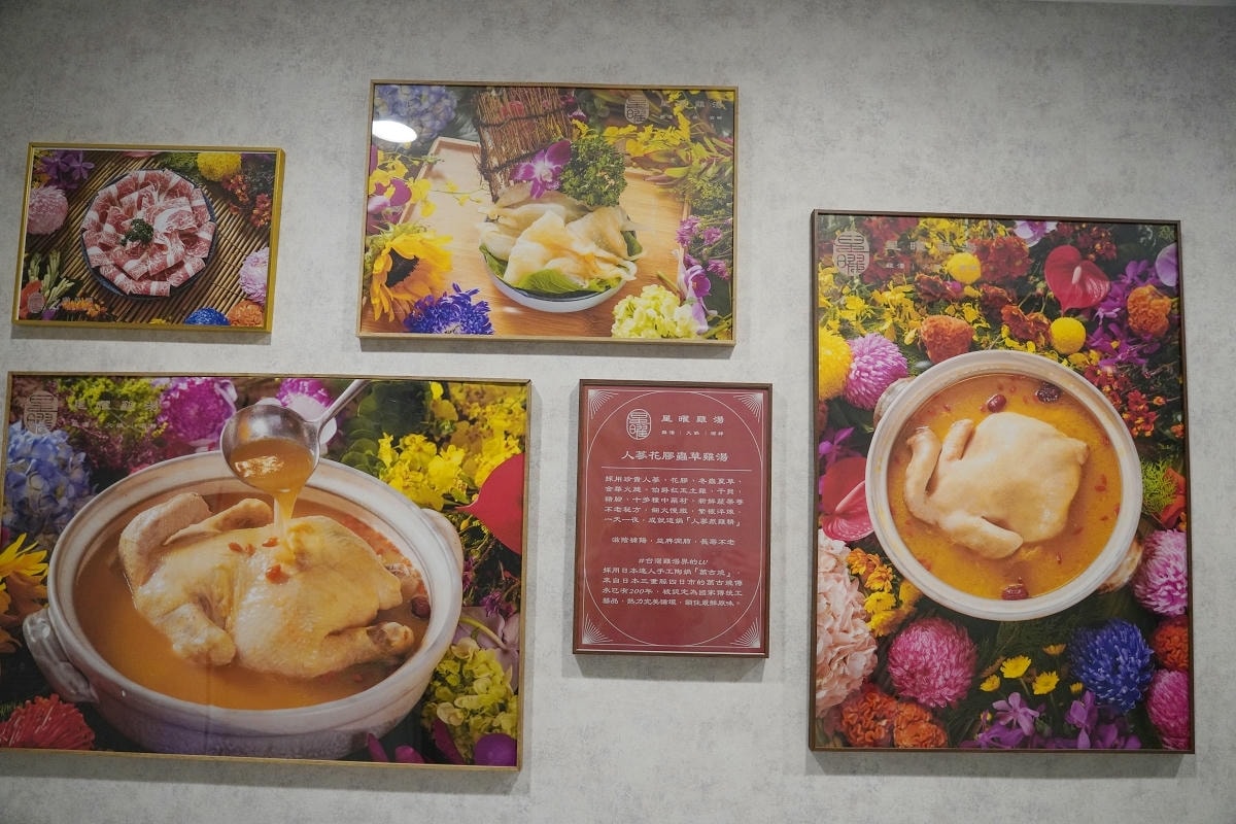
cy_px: 412
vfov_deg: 46.4
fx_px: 961
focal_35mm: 28
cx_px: 618
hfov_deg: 65.5
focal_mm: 28
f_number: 2.8
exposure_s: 1/160
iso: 2500
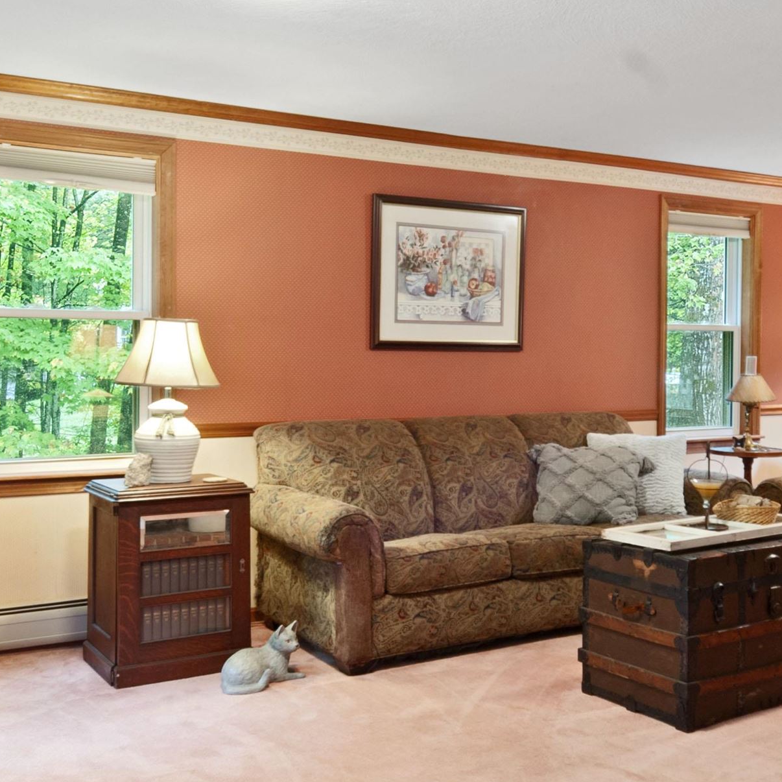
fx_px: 997
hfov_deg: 42.6
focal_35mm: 39
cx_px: 468
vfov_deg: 42.7
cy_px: 447
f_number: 10
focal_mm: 12
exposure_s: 2.2
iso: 200
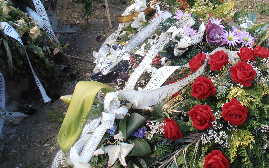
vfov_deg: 19.8
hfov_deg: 31.2
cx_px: 212
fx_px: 469
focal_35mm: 64
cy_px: 7
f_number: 3.9
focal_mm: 6.61
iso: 80
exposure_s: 1/250
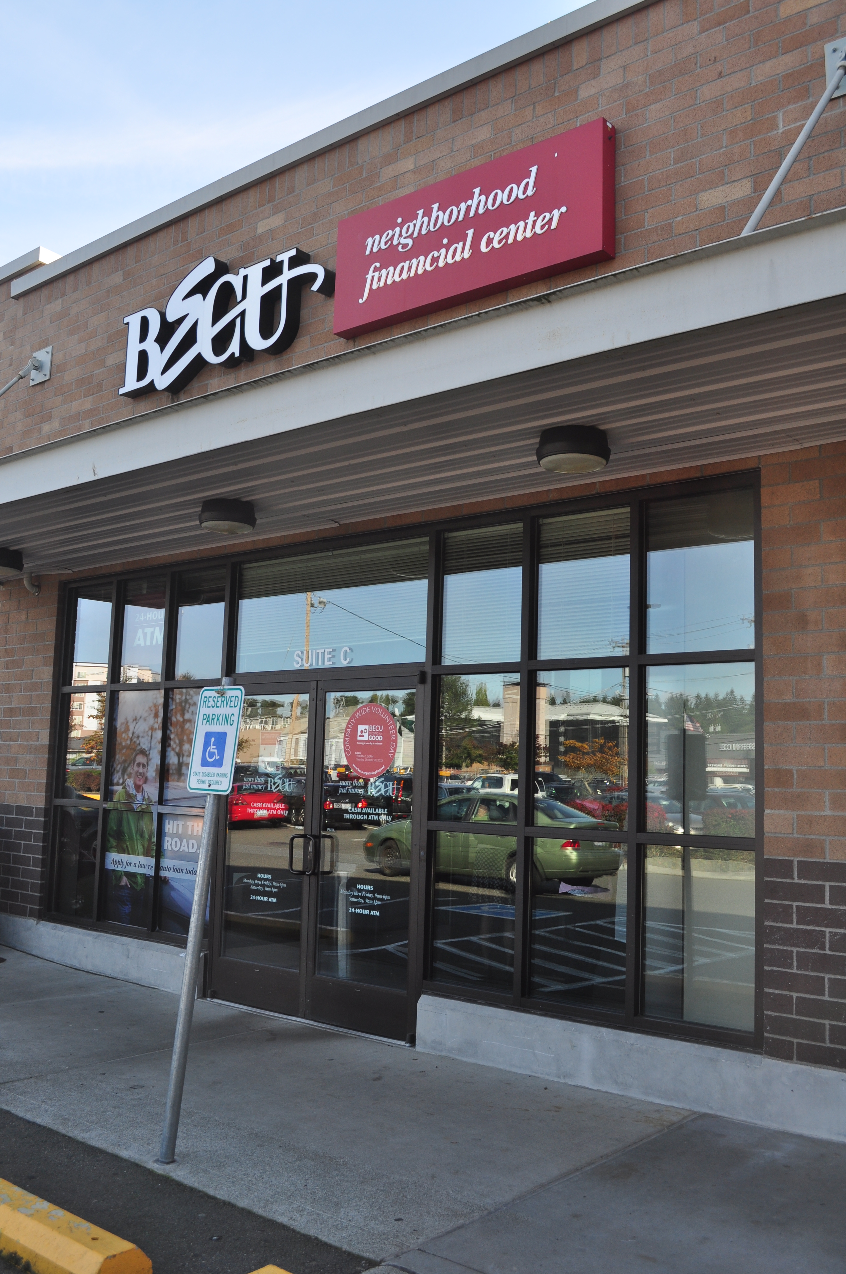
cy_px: 637
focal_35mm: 33
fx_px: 1166
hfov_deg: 39.9
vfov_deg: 57.3
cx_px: 423
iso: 200
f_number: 6.3
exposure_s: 1/160
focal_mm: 22
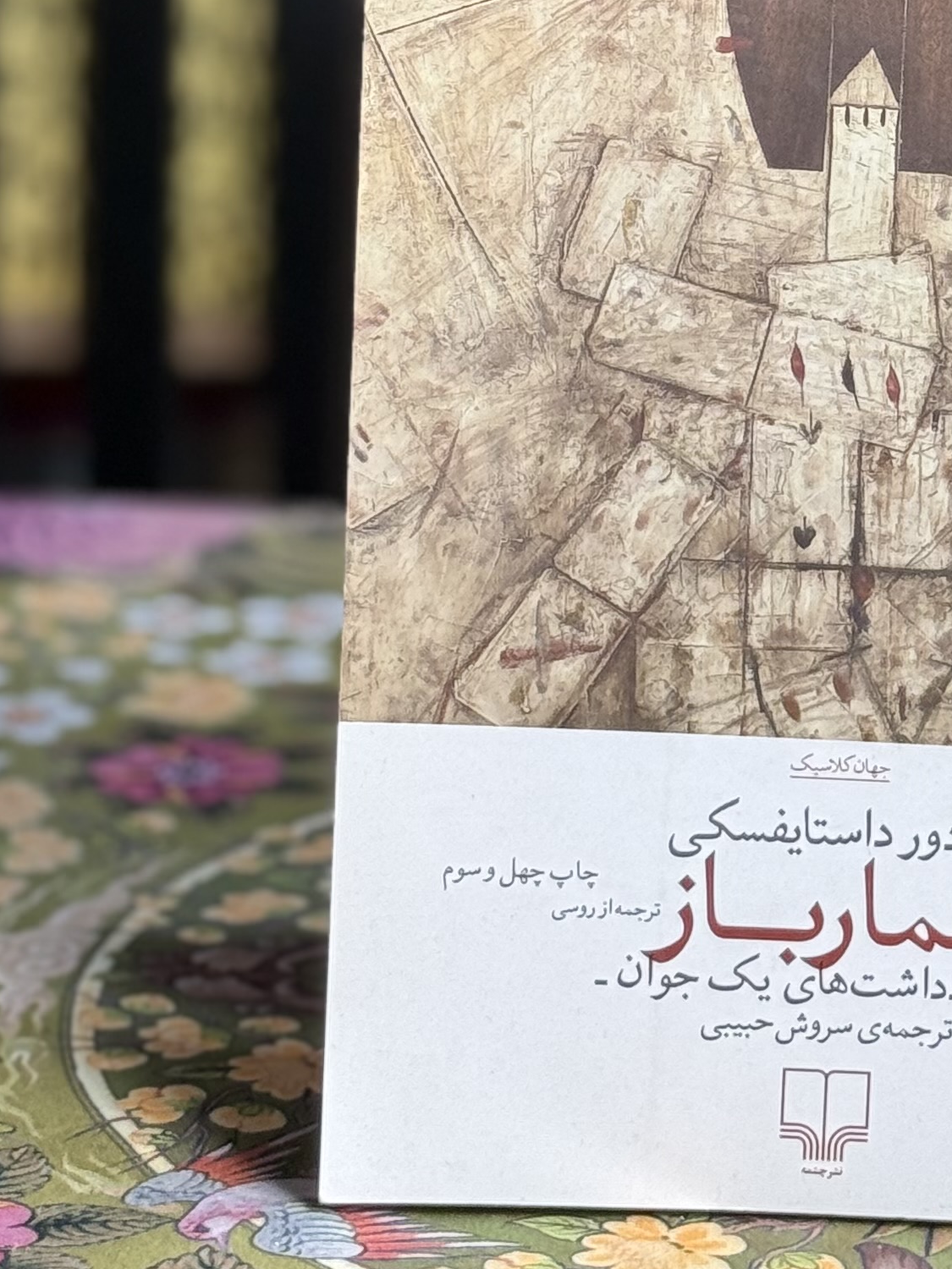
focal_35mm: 129
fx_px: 4730
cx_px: 885
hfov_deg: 11.4
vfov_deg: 15.0
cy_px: -44
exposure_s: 1/100
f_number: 1.78
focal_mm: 6.76
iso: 80
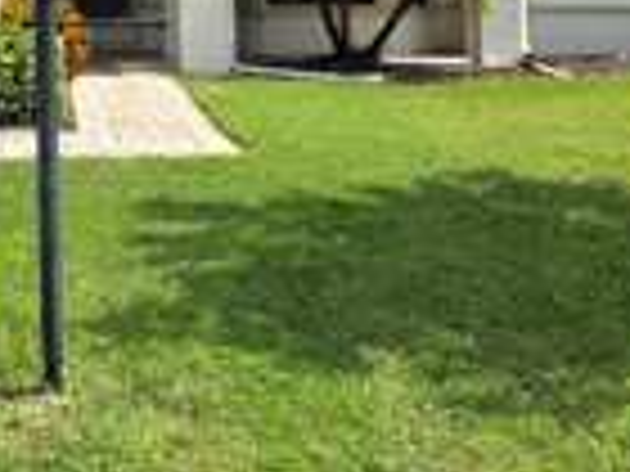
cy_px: -153
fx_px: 1438
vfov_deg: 17.4
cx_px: -94
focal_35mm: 79
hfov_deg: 23.0
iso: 80
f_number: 1.7
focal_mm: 6.3
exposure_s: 1/10000
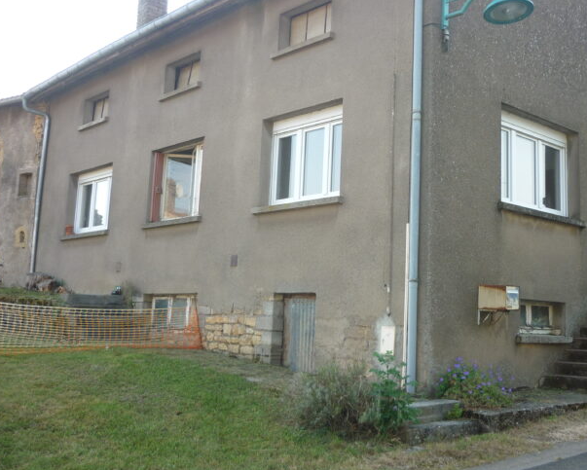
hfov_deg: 44.6
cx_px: 347
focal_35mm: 41
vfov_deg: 36.4
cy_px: 200
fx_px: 713
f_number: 2.8
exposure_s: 1/320
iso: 100
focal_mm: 5.5
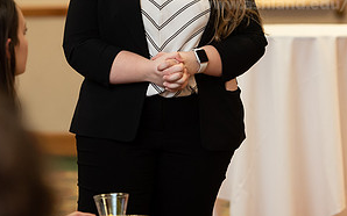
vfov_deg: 5.1
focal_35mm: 258
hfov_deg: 8.1
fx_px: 2439
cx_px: 147
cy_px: 28
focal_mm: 130
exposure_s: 1/200
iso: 1600
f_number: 3.2
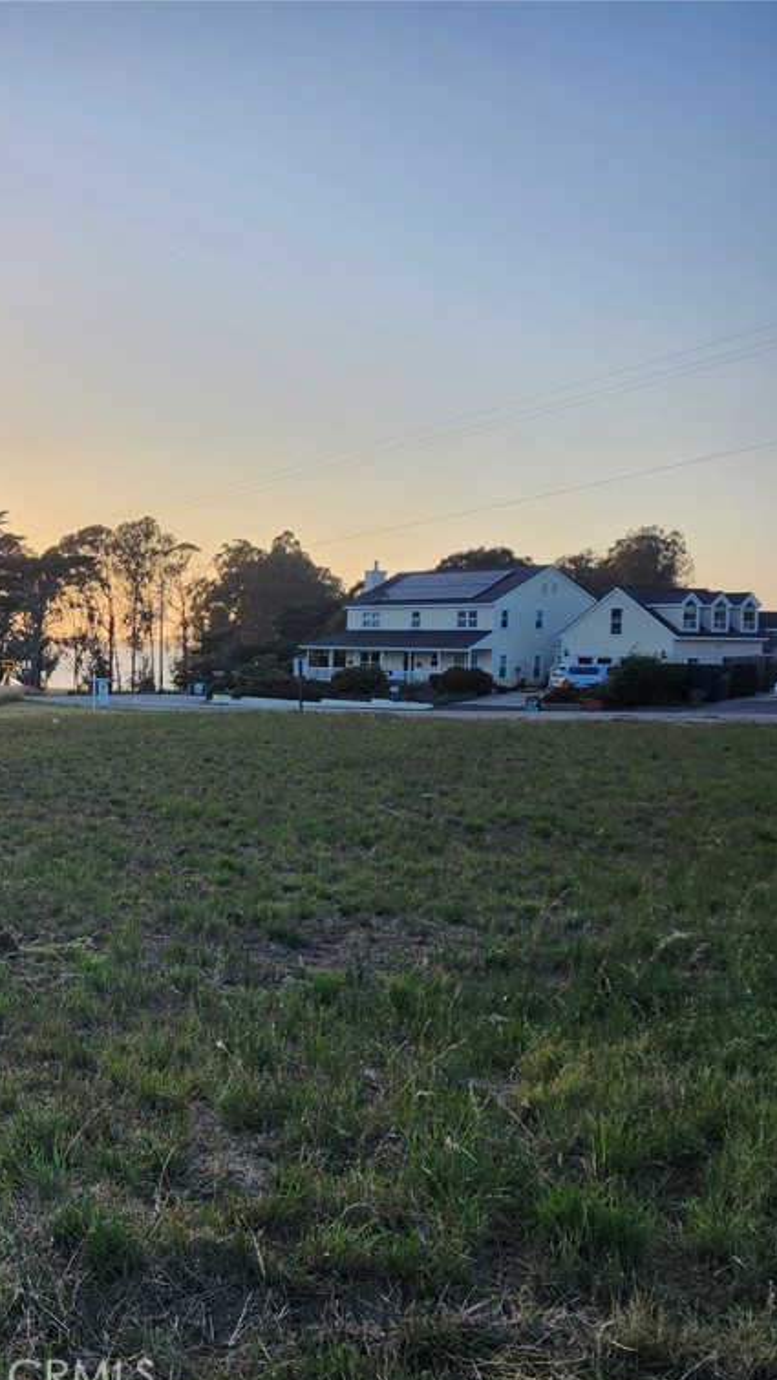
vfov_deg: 58.0
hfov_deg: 30.7
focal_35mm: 34
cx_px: -93
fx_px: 1245
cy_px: 700
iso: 25
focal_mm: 5.54
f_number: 1.8
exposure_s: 1/463
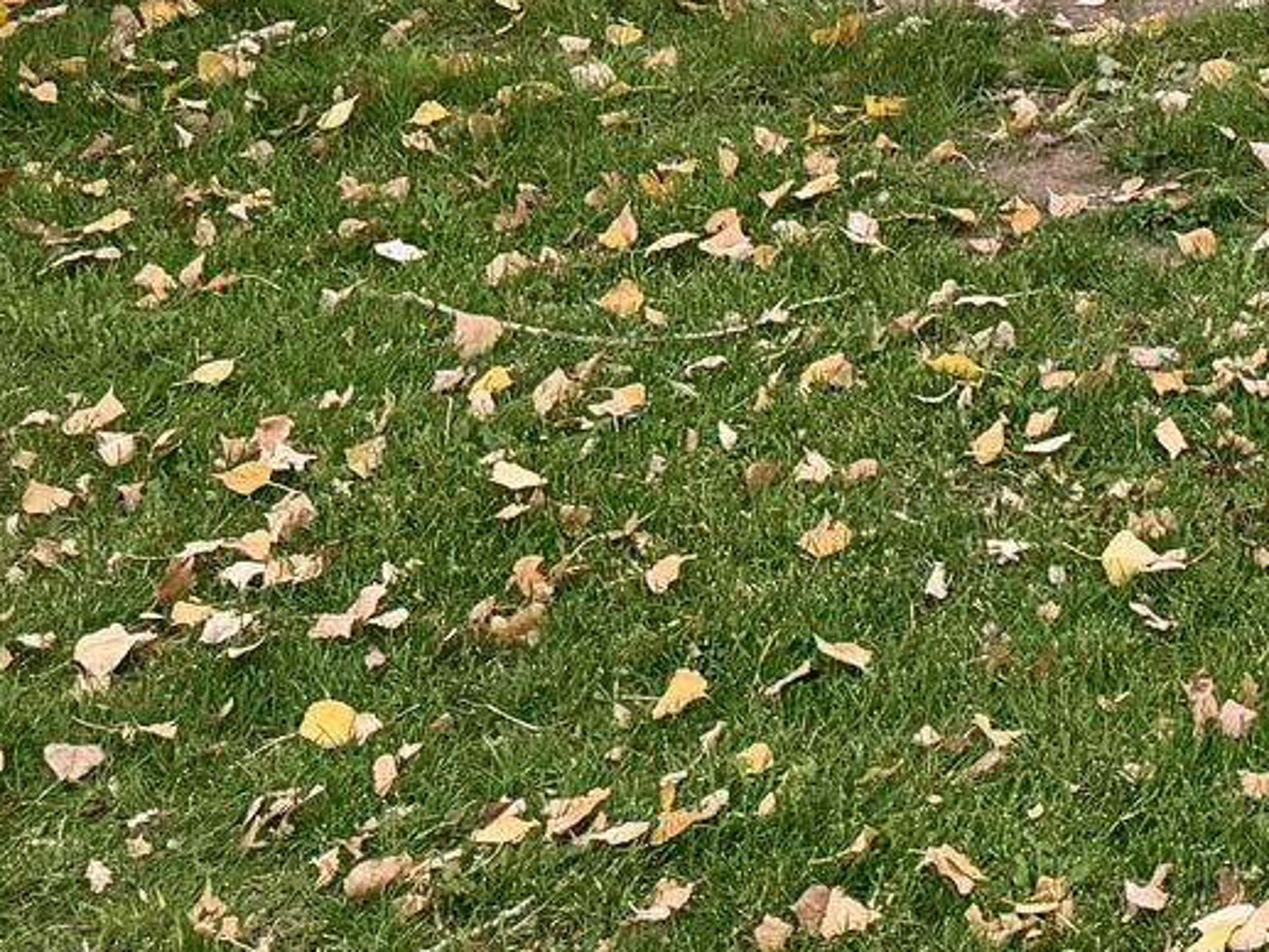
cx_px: 2148
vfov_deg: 13.5
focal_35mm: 95
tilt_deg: -0.5
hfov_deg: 17.5
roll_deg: -0.7
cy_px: -918
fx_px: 3483
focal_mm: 6.76
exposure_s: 1/84
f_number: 1.78
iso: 200
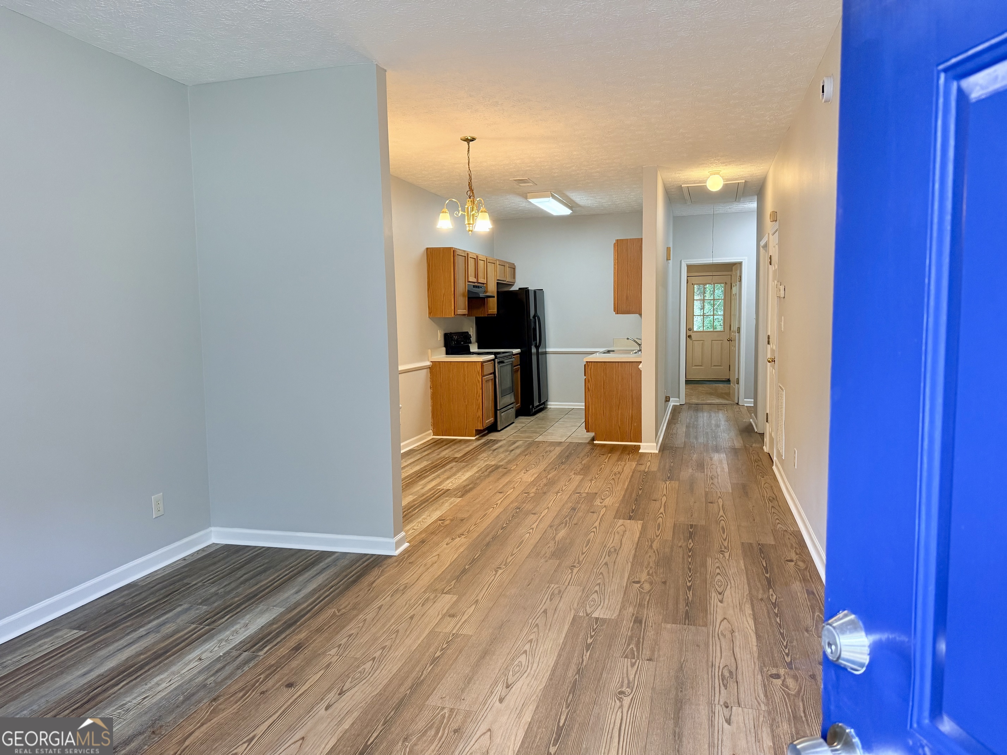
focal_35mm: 24
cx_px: 504
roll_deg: +0.9
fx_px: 698
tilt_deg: -5.6
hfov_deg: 71.6
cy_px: 378
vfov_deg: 56.8
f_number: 1.78
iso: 320
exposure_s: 1/120
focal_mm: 6.76
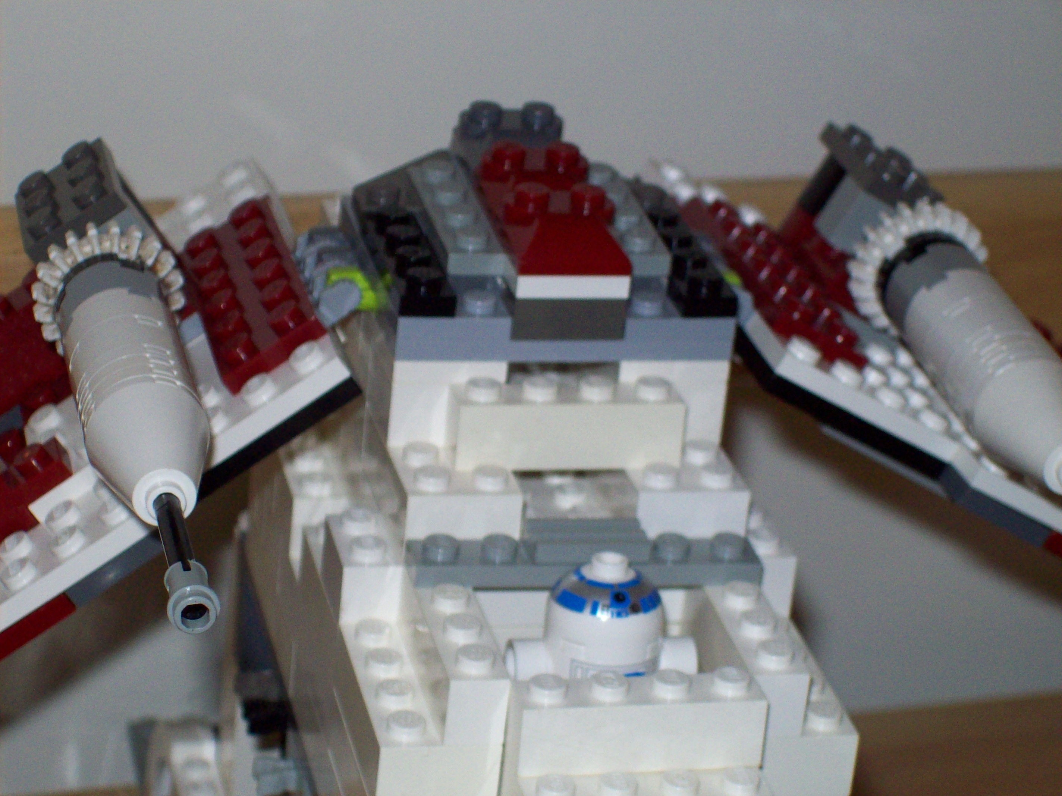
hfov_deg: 18.2
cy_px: 398
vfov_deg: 13.7
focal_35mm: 108
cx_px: 531
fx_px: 3312
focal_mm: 18
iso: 200
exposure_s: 1/128
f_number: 4.8
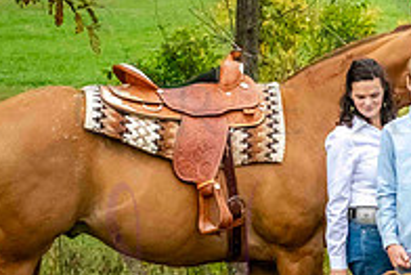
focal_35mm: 237
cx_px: 459
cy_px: 213
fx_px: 2708
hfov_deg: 8.6
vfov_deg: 5.8
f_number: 9
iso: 2000
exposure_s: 1/800
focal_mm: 80
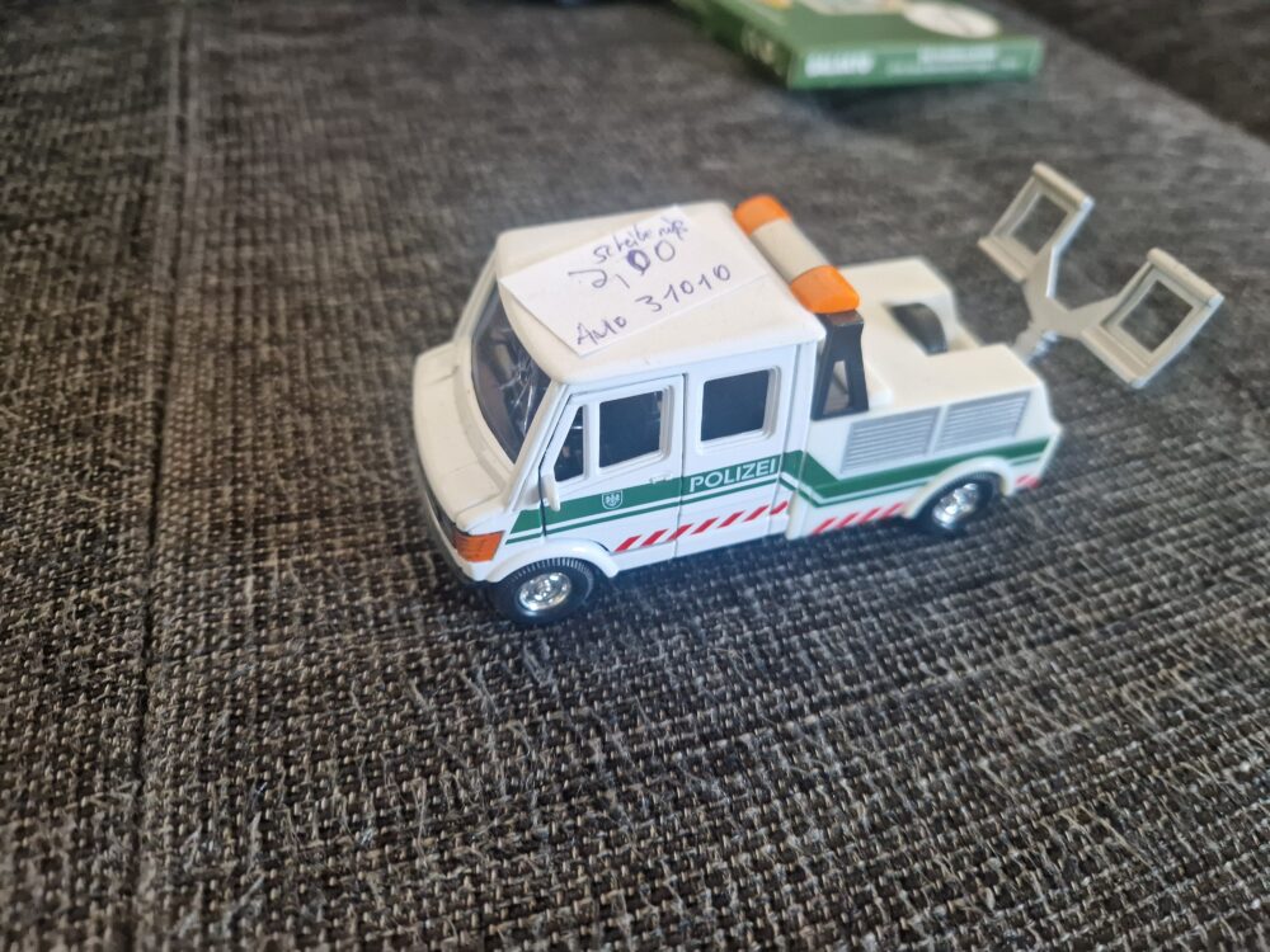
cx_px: 635
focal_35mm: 23
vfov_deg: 58.9
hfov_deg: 73.9
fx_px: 844
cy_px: 476
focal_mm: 5.4
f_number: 1.8
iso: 400
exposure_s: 1/100
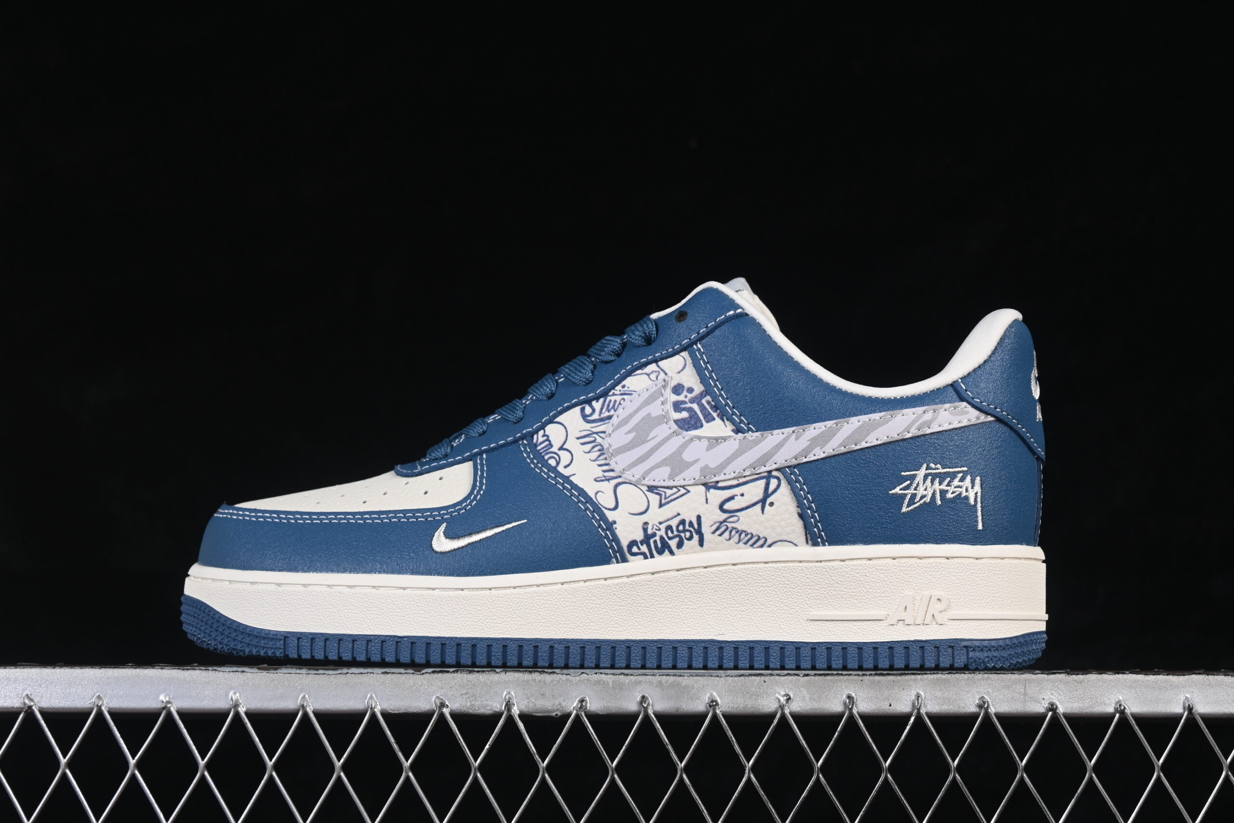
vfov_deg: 18.2
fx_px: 2571
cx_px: 617
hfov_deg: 27.0
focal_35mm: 75
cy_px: 412
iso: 160
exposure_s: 1/80
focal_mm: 50
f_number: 8
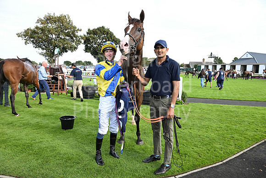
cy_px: 89
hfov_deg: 73.7
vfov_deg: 53.2
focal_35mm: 24
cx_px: 133
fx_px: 177
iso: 500
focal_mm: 24
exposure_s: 1/400
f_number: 6.3
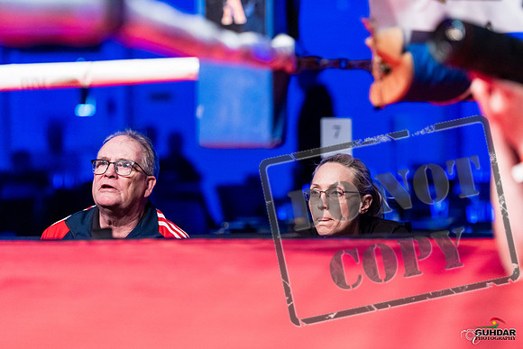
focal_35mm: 159
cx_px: 270
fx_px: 2310
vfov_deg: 8.6
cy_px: 175
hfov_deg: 12.9
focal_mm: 150
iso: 4000
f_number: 2.8
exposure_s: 1/1000
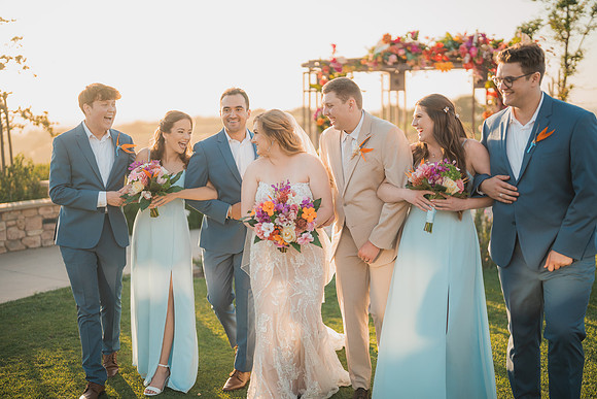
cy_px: 200
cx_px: 298
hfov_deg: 39.6
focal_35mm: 50
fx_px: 829
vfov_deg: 27.0
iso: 200
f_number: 1.2
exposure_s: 1/3200
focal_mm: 50
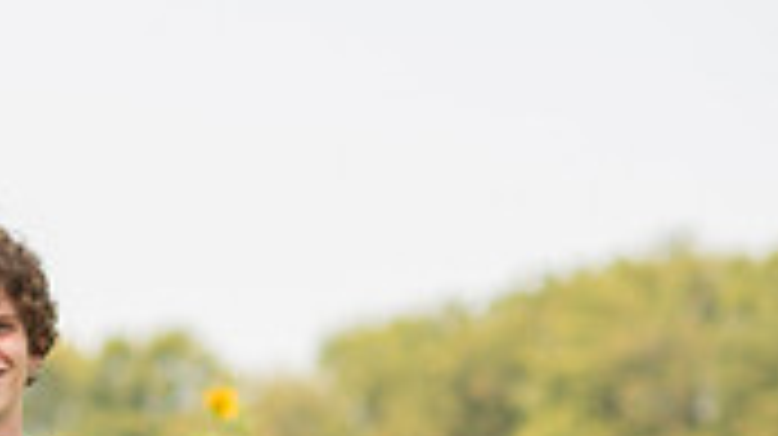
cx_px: -305
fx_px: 6761
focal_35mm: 328
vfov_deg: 3.7
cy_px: 642
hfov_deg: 6.5
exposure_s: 1/640
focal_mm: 85
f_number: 2.5
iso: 64
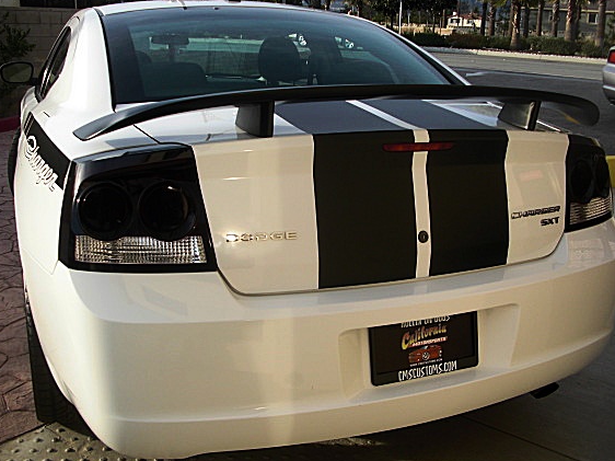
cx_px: 302
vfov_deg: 35.1
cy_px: 222
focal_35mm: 41
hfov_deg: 45.8
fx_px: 728
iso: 50
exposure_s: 1/500
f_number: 2.8
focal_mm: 6.3
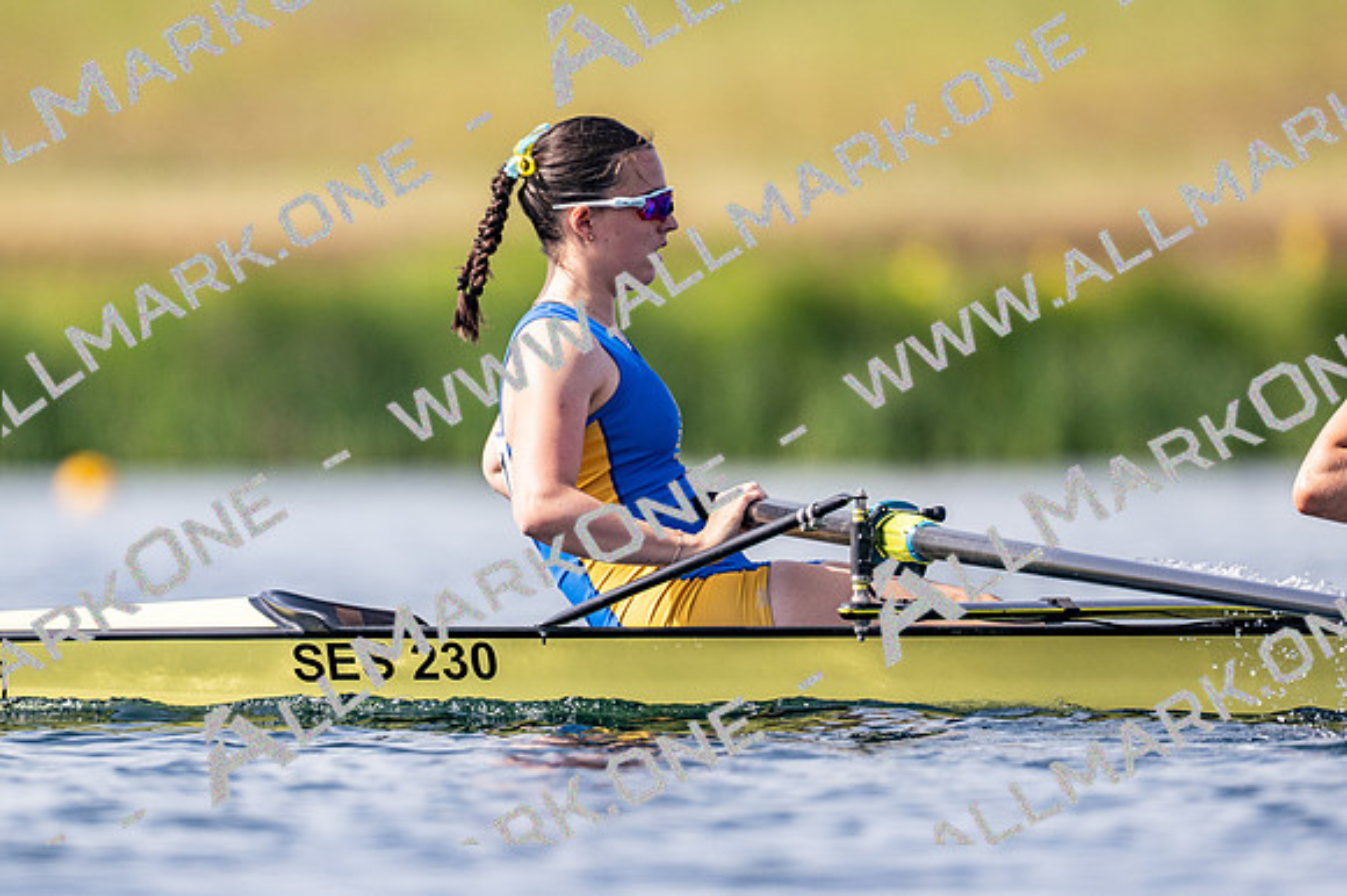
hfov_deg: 2.3
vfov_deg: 1.5
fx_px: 33655
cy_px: 448
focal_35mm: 900
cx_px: 674
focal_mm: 600
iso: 200
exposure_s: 1/2500
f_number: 4
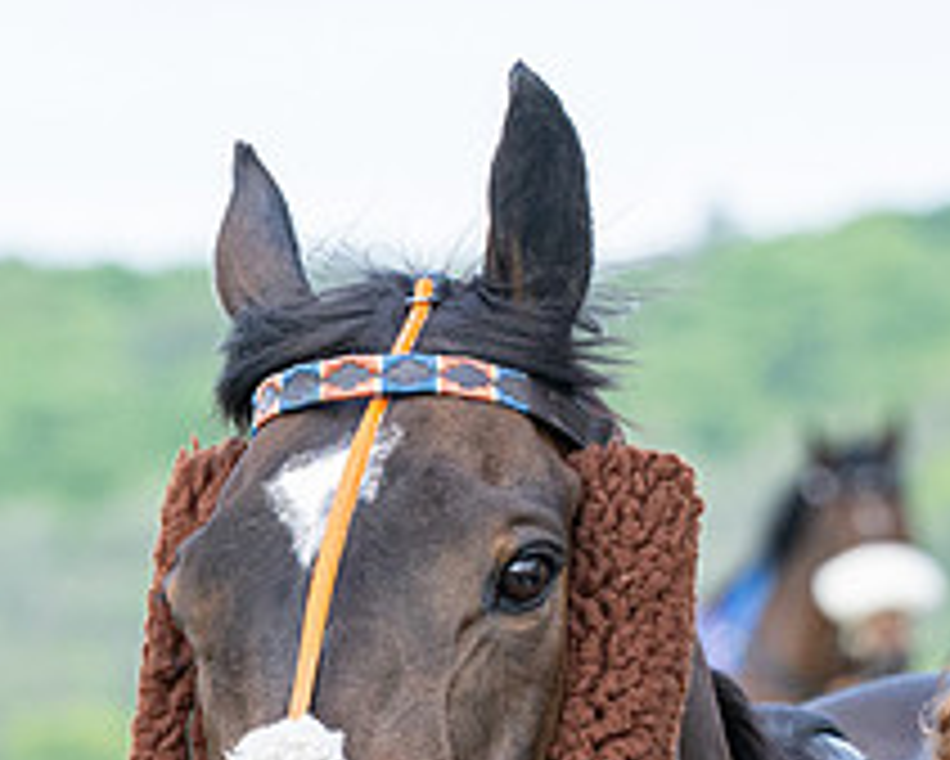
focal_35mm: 472
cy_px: 742
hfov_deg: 4.1
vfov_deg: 3.3
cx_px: 468
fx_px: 13277
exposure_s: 1/1000
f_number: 4
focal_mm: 105
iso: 400
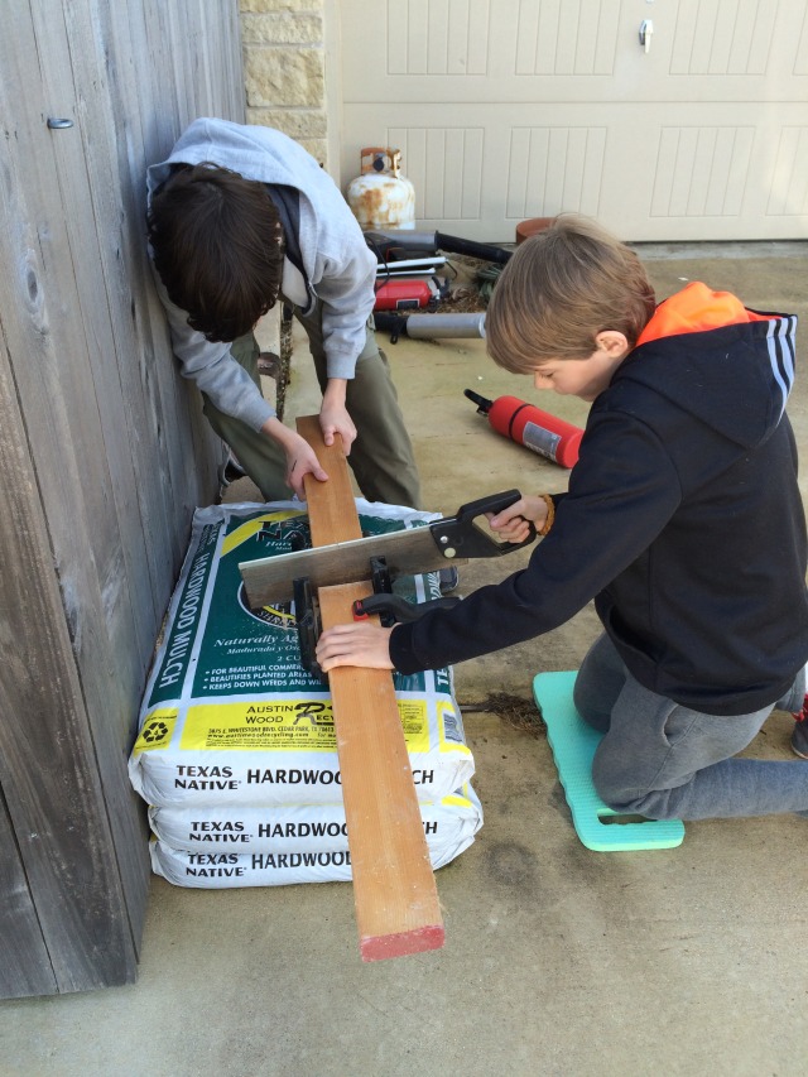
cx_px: 404
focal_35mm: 29
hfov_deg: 48.2
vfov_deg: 61.7
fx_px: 902
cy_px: 538
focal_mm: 4.15
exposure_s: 1/266
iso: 32
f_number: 2.2
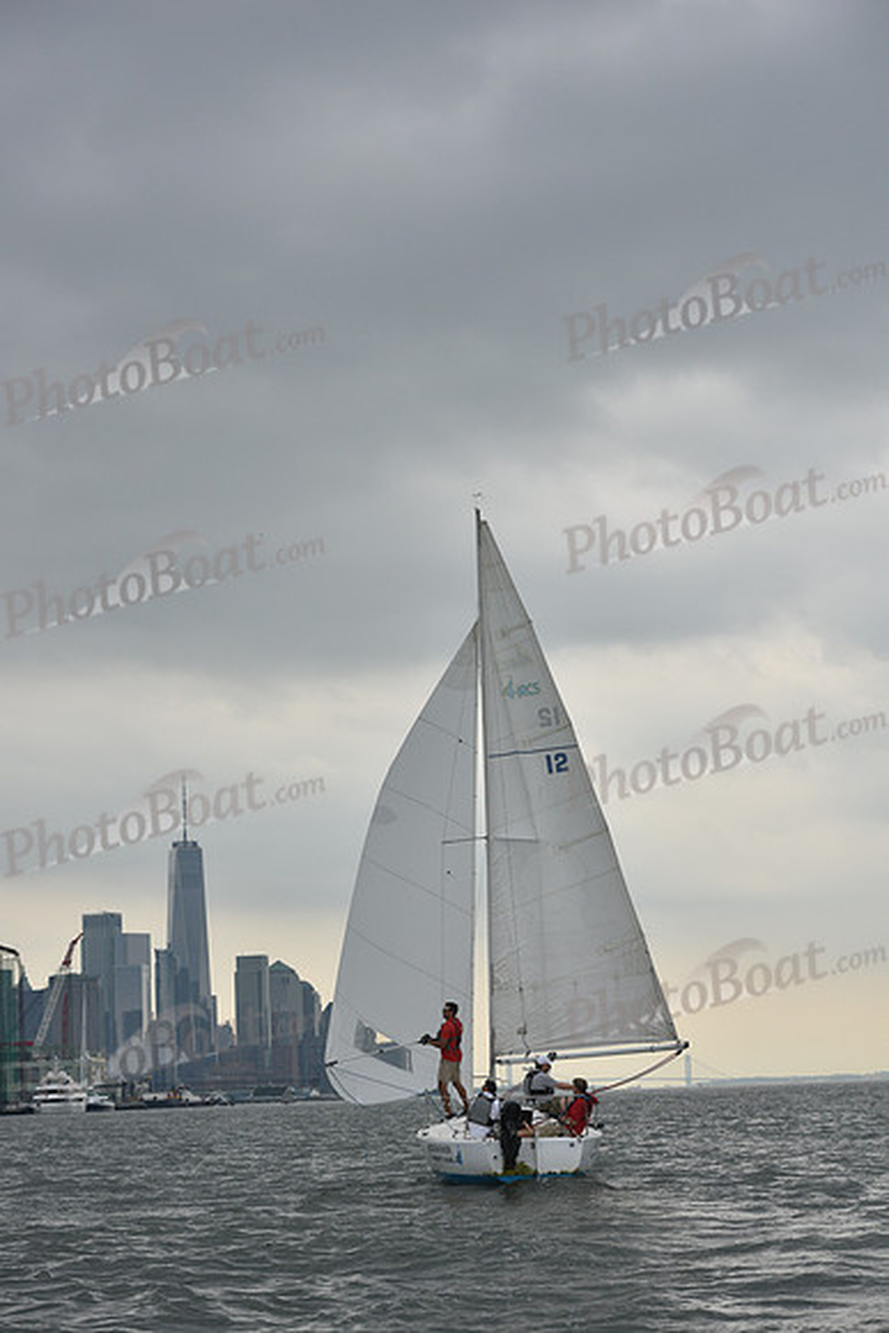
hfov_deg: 19.5
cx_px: 444
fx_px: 2591
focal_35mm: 70
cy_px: 666
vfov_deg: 28.8
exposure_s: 1/1250
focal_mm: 70
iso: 320
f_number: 7.1
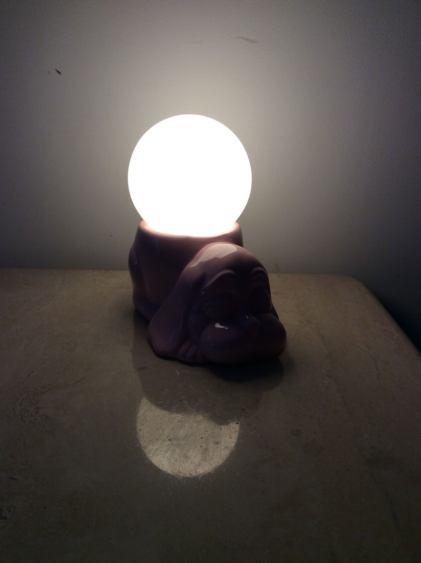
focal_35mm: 32
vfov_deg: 56.9
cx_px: 210
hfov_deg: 44.1
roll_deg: -0.7
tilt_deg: -21.6
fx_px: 520
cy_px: 282
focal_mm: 3.3
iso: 40
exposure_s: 1/100
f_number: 2.4
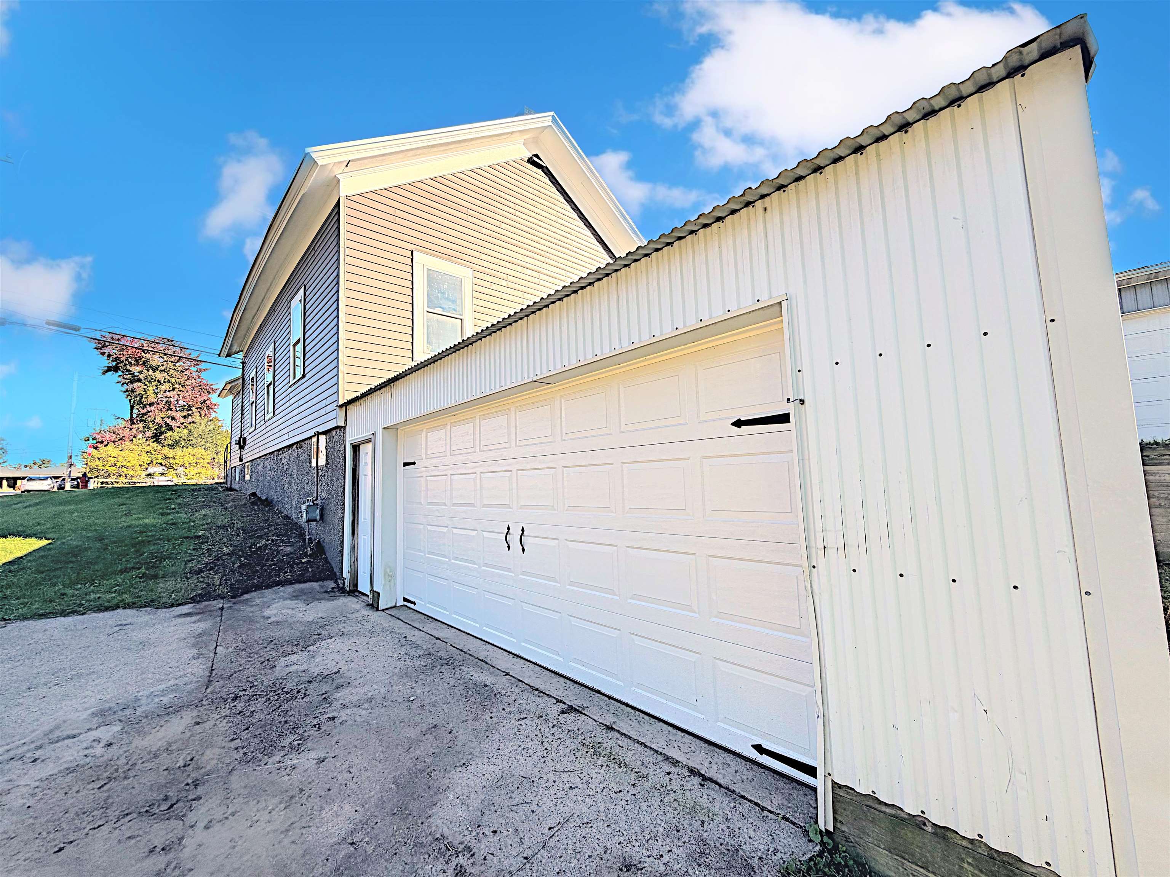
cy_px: 438
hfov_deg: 102.1
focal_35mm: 14
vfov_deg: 85.7
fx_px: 473
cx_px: 585
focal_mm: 2.22
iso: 40
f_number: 2.2
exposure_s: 1/717
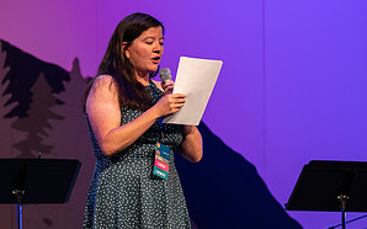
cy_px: 166
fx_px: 2450
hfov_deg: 8.6
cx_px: 184
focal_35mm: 245
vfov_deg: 5.4
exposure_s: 1/160
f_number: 2.8
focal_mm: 106
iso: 800
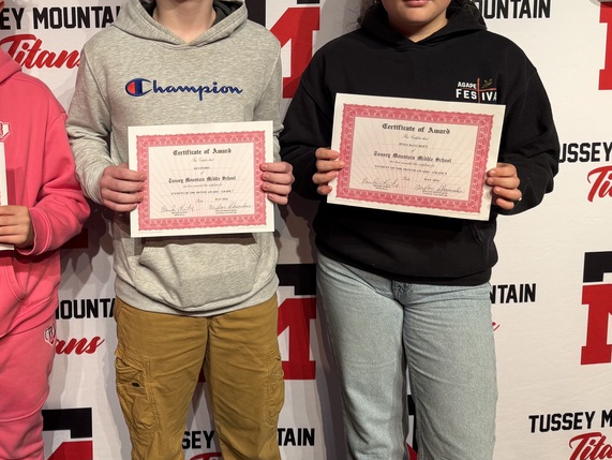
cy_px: 147
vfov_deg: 34.0
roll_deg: +1.5
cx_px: 125
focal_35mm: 42
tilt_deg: -8.8
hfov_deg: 42.8
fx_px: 743
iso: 100
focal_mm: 6.76
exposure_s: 1/120
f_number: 1.78
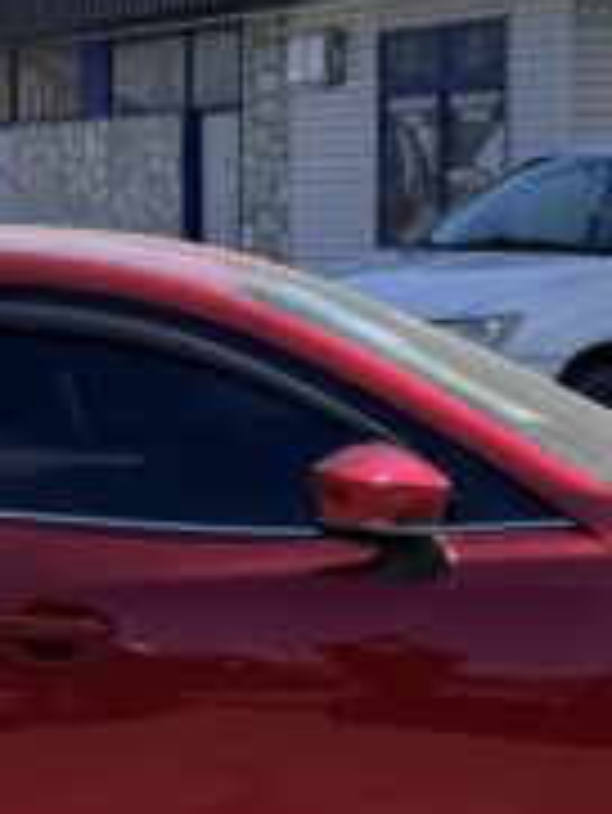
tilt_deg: -1.3
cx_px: 162
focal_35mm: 106
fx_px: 2496
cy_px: 409
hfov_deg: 13.9
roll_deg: +1.4
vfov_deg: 18.5
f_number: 1.78
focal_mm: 6.76
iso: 80
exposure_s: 1/3425
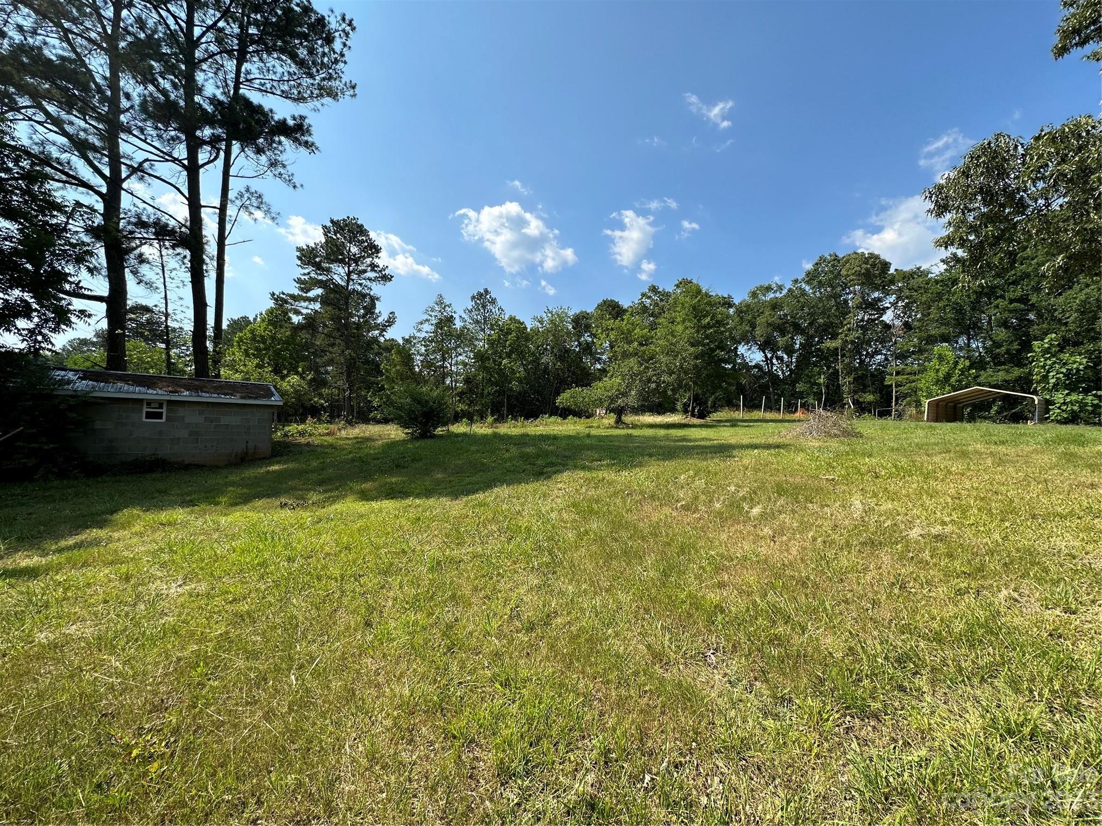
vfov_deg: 85.7
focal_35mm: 14
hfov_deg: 102.1
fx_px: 446
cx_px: 551
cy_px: 413
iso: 50
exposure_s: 1/1511
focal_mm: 2.22
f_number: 2.2
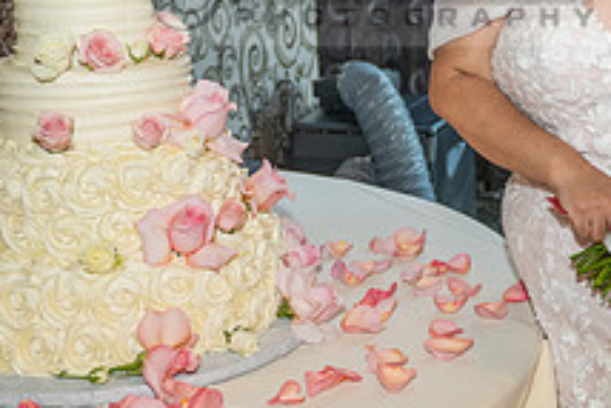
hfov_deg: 24.6
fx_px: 1359
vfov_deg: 17.0
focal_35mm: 80
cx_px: 557
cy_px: 94
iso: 1000
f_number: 2.8
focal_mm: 24
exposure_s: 1/200
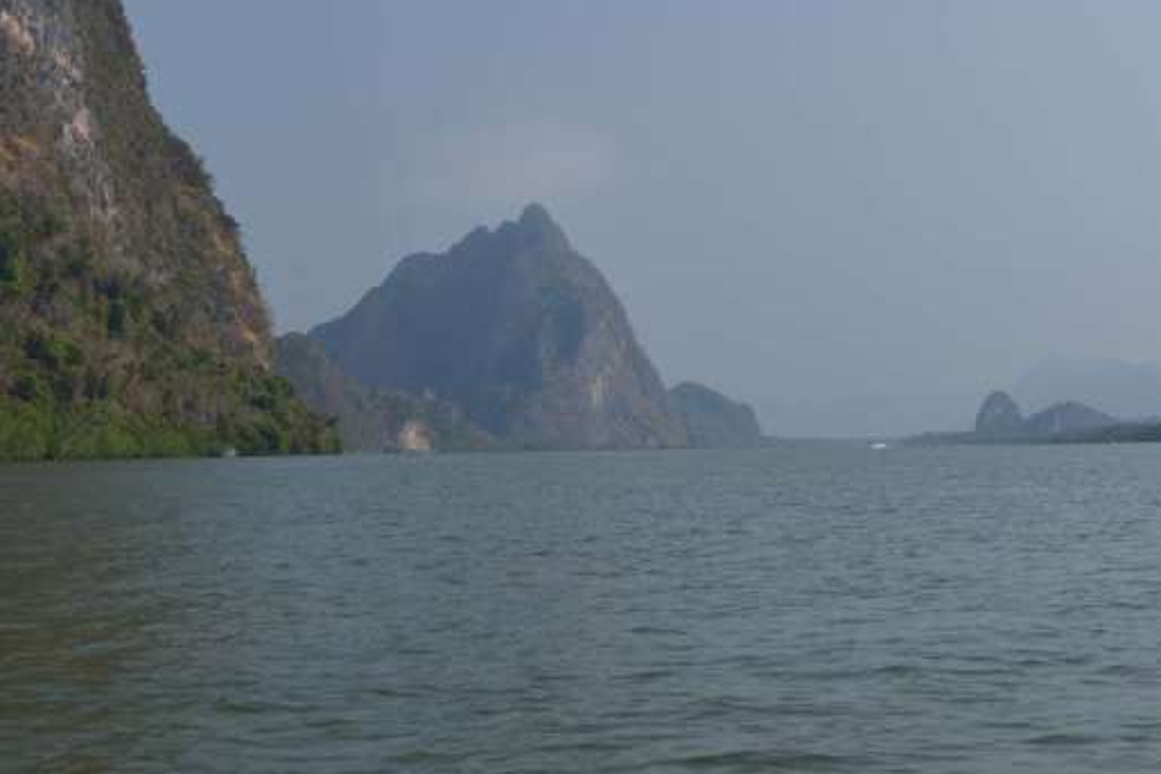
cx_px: 506
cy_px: 293
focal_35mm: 56
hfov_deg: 35.6
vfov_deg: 24.1
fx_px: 1806
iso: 100
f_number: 7.1
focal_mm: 36
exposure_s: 1/200
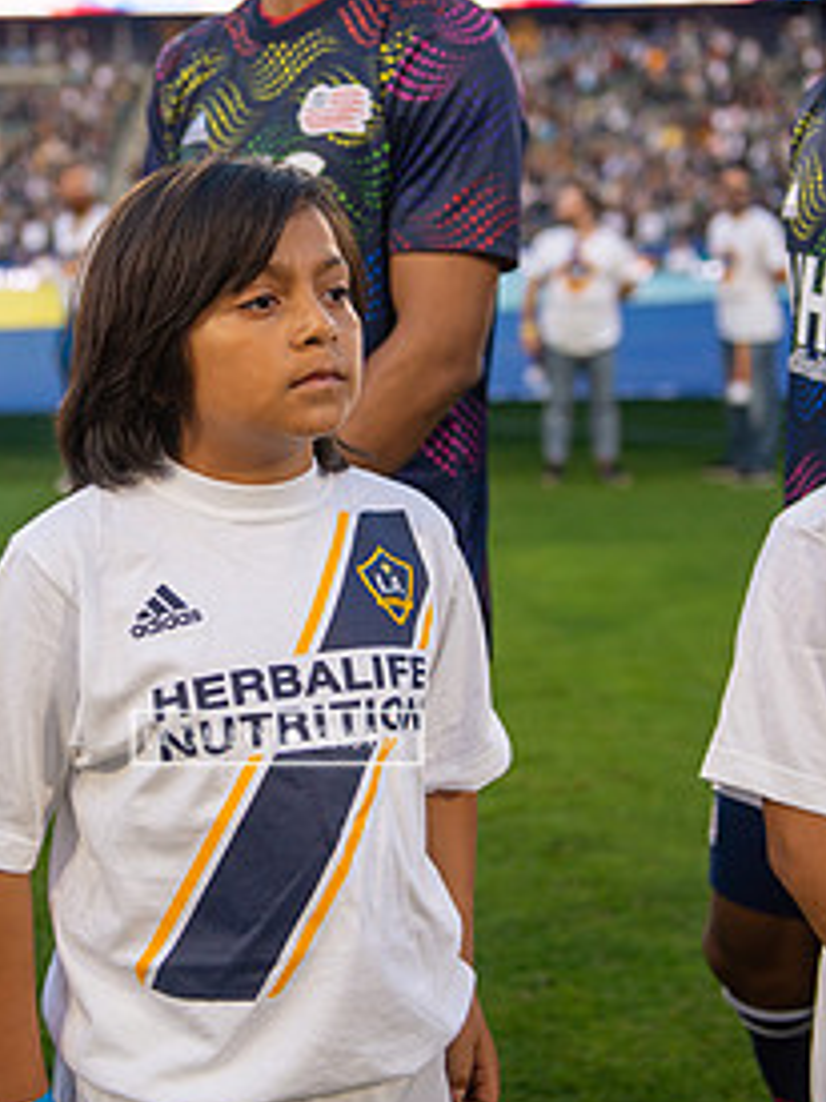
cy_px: 425
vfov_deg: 29.3
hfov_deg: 22.1
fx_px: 2101
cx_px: 277
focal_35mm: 66
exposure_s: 1/640
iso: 200
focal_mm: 42
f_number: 2.8
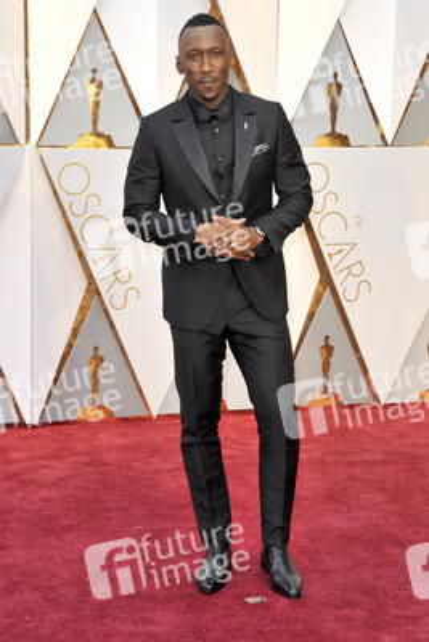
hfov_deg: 18.9
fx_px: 1286
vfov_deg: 28.1
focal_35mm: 72
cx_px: 214
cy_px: 321
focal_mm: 72
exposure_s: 1/250
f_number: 7.1
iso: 1000
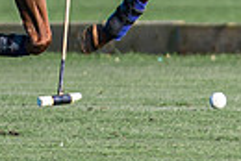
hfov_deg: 0.5
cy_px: -263
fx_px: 28738
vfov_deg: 0.3
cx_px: 92
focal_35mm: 4288
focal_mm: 300
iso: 160
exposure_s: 1/1600
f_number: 3.2
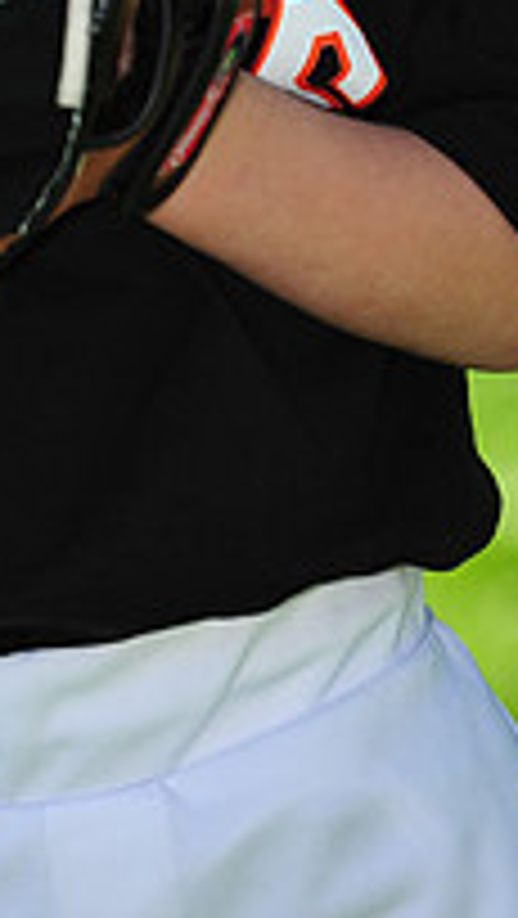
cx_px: -59
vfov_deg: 5.3
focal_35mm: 402
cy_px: -189
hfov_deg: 3.0
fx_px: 9800
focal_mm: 135
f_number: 4.5
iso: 200
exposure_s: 1/800
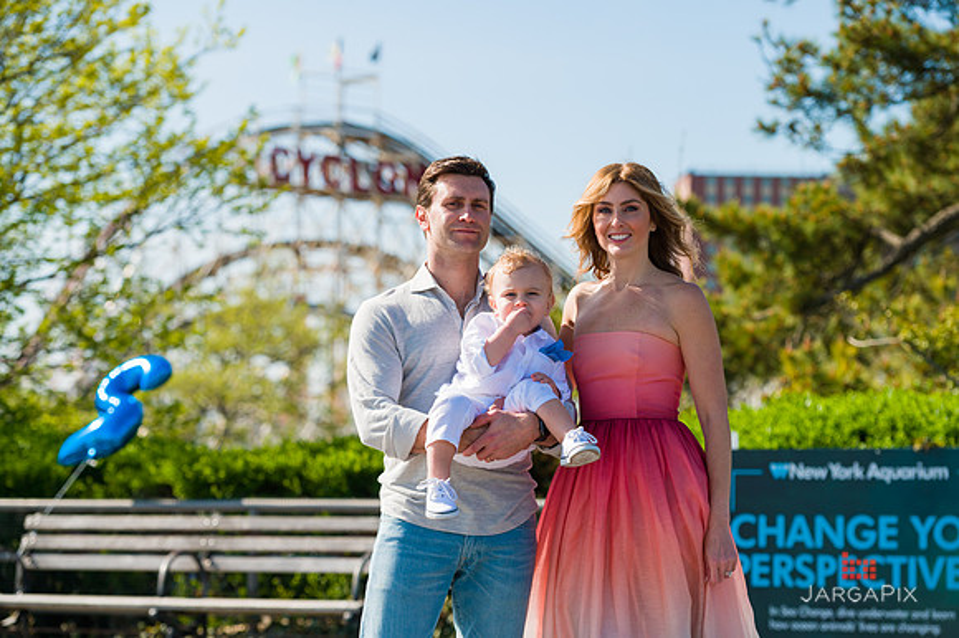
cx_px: 480
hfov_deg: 18.3
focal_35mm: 112
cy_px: 319
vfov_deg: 12.2
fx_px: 2982
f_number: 5
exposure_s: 1/2000
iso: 200
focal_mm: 112
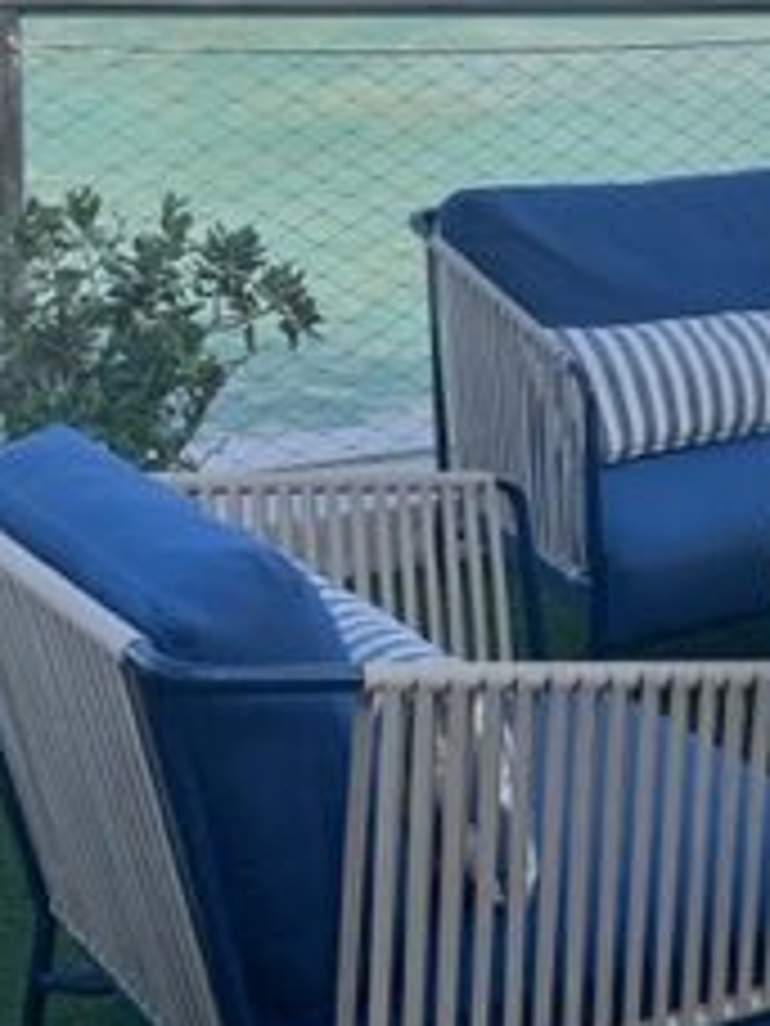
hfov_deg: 18.5
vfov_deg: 26.0
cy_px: 140
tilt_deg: -8.5
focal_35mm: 73
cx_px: 1040
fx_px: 2165
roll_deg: -1.6
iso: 32
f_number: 1.6
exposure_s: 1/2092
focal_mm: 4.2
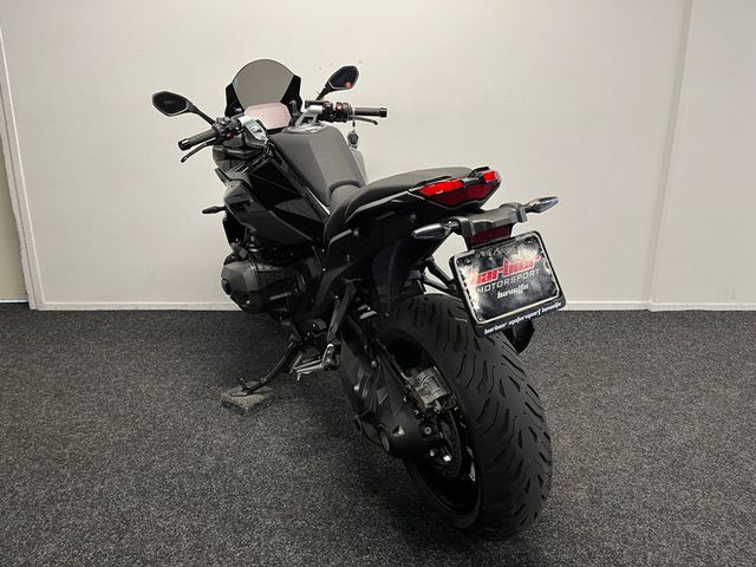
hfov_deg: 67.3
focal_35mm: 26
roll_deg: -0.3
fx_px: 568
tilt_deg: -16.6
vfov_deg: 53.1
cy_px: 284
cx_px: 378
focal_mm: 5.1
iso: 125
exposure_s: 1/50
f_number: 1.6
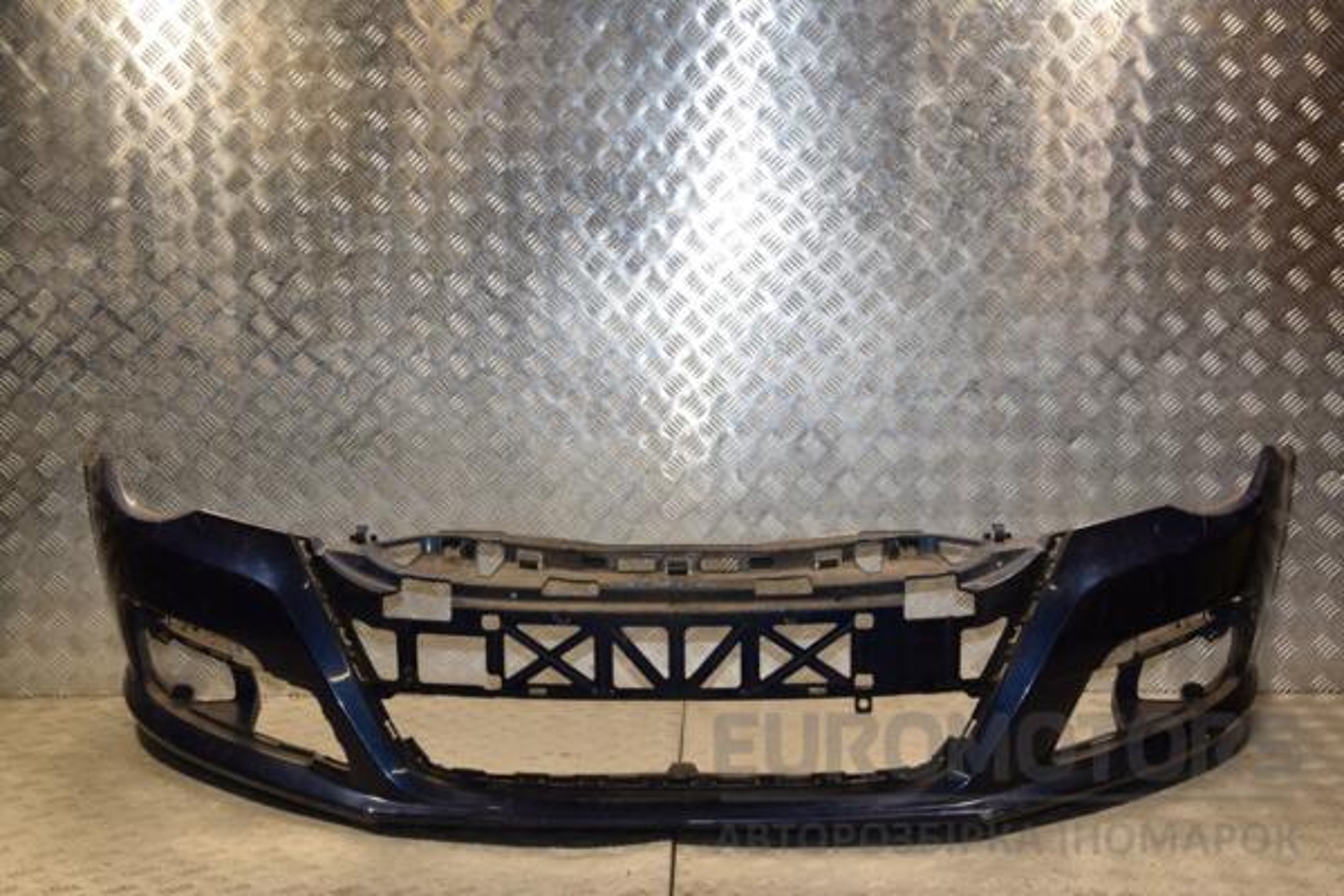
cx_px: 672
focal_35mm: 45
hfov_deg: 43.6
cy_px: 448
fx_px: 1680
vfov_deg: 29.9
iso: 800
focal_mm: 30
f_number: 7.1
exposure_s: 1/200
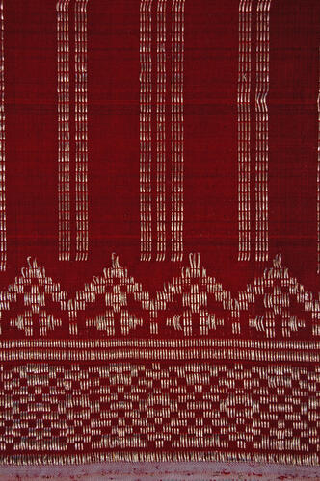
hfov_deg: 16.5
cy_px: 240
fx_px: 1103
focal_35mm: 82
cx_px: 160
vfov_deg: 24.6
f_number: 5.6
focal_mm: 55
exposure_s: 1/60
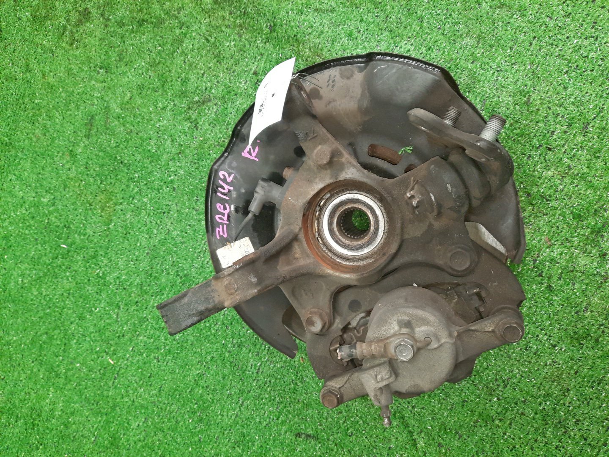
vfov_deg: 54.9
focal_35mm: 25
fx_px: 440
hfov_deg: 69.4
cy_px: 228
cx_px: 304
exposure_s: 1/50
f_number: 2
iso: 352
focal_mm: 4.6
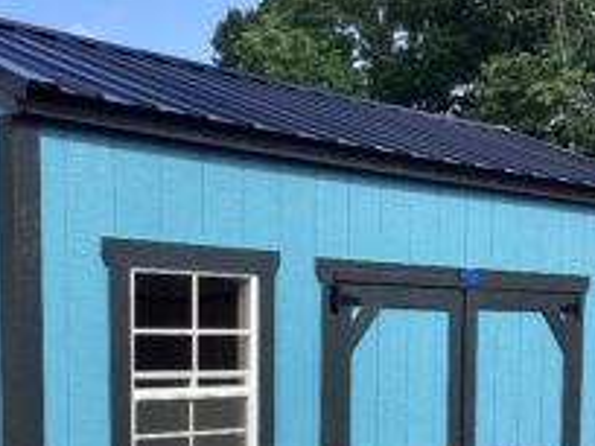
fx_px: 1134
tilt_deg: -7.1
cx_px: 203
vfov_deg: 21.4
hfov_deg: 29.2
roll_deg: -2.1
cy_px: 452
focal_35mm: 66
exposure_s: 1/823
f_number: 2.4
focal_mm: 3.3
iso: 25
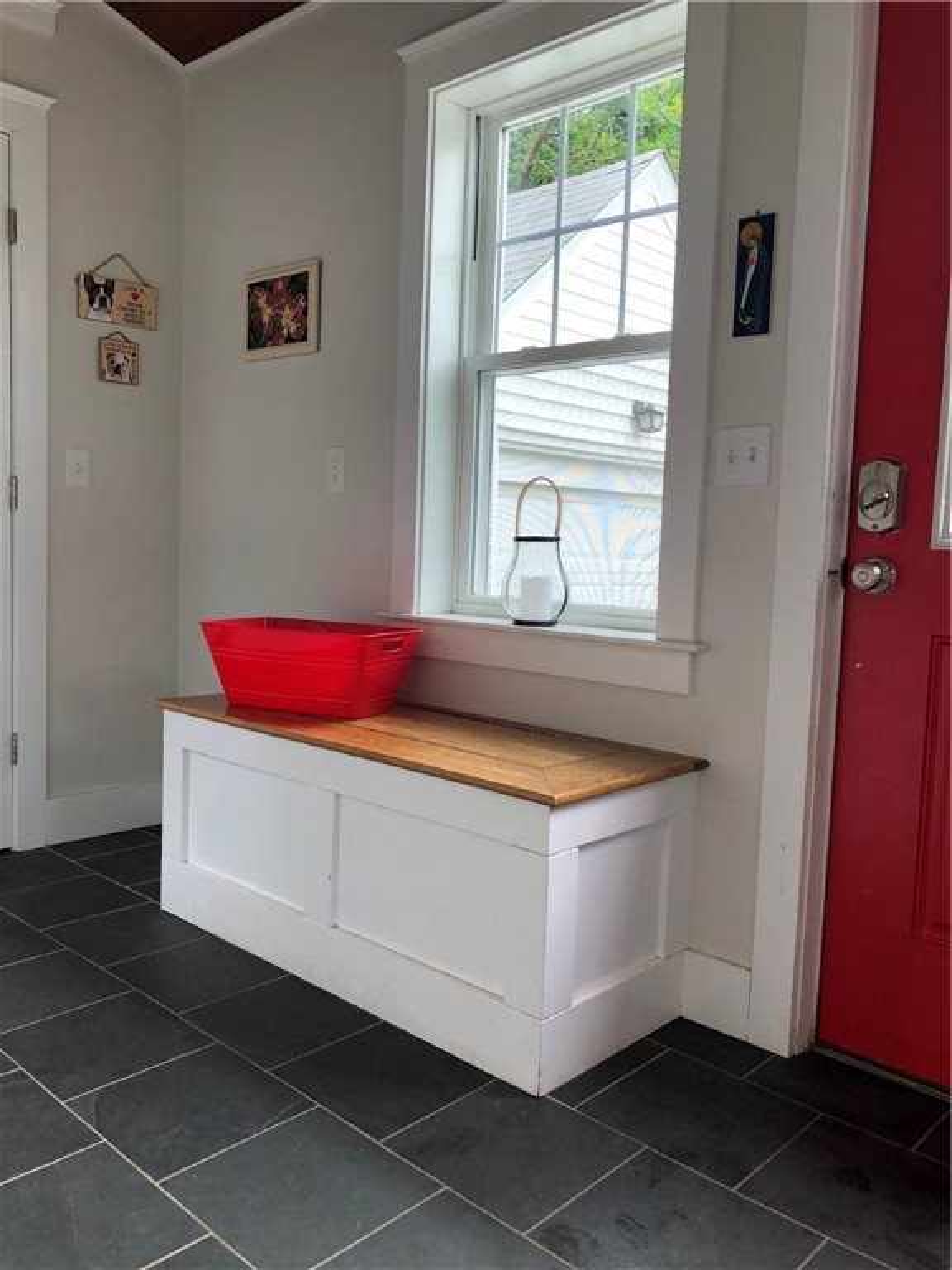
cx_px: 476
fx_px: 1027
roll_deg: -3.5
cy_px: 635
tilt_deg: -5.8
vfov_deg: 63.4
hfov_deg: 49.7
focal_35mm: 28
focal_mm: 3.99
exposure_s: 1/120
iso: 40
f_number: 1.8
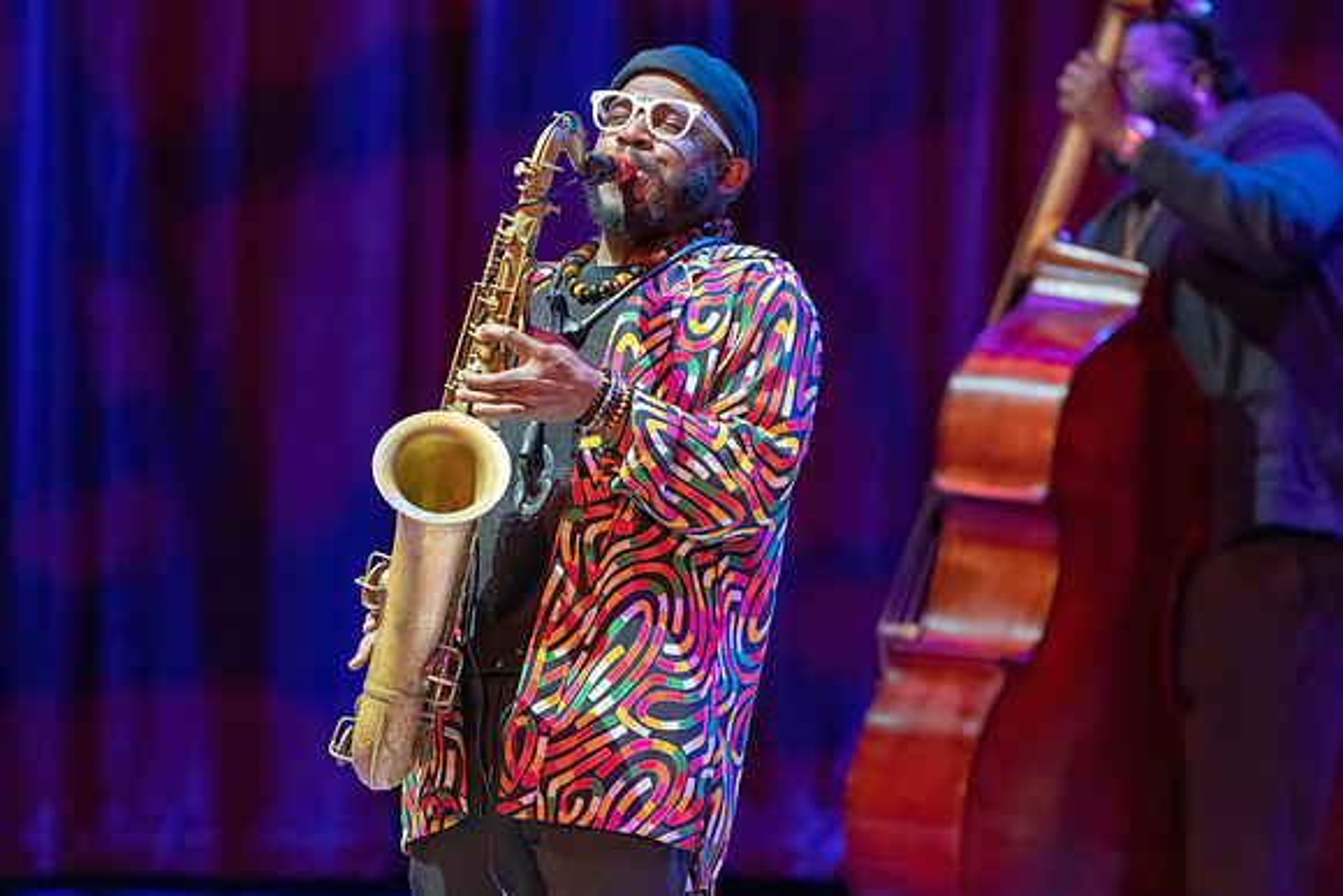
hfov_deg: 6.0
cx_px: 605
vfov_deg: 4.0
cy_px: 525
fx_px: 12813
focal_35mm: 343
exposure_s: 1/320
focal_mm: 279
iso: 6400
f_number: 5.6
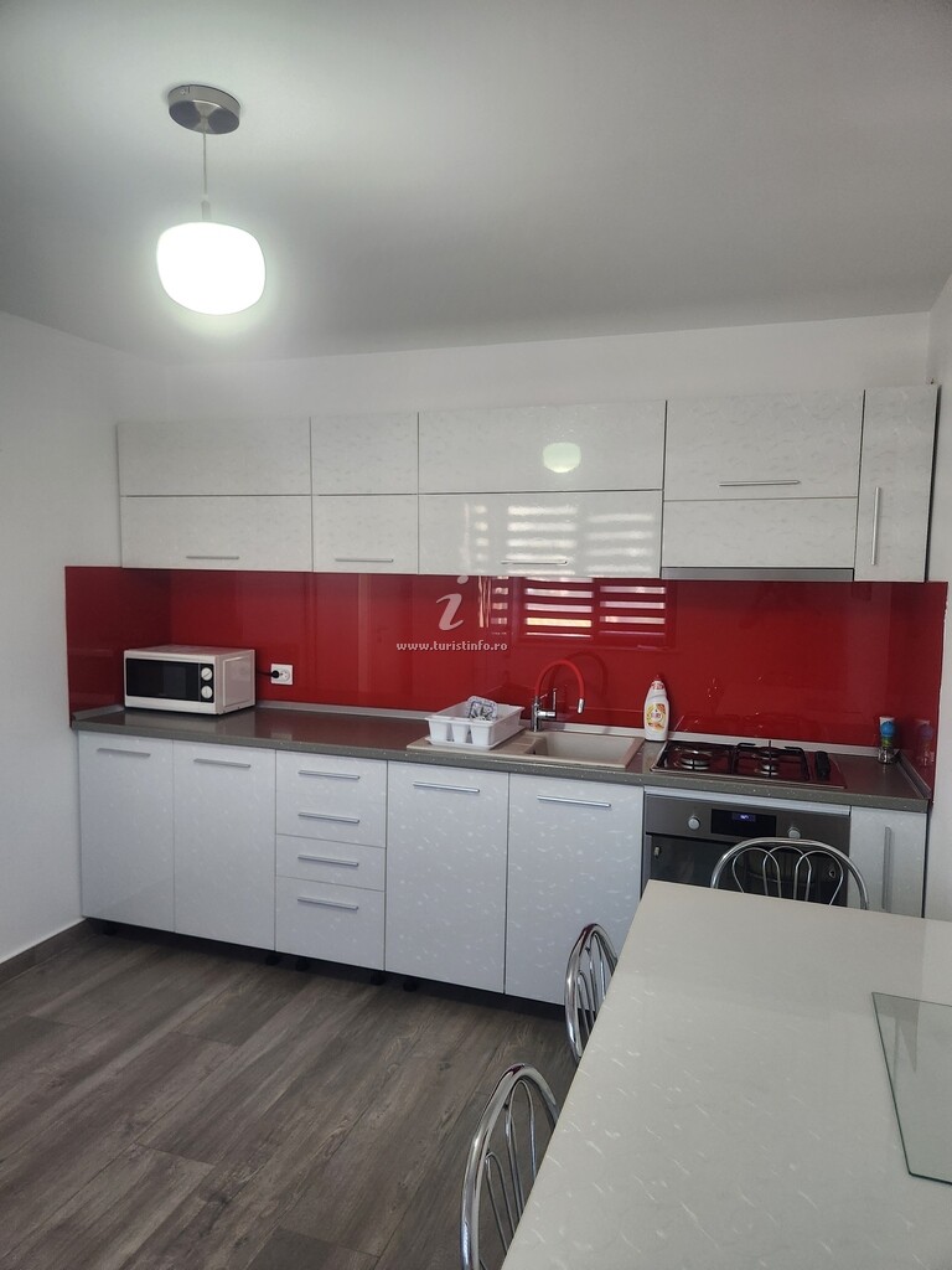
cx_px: 476
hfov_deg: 58.9
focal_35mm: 23
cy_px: 635
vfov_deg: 73.9
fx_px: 843
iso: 320
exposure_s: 1/120
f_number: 1.8
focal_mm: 5.4
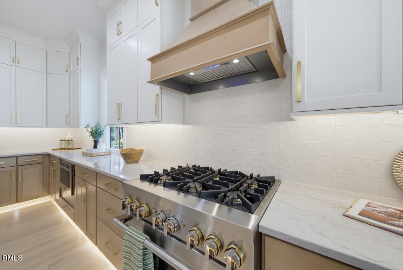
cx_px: 202
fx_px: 146
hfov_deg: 108.3
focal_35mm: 13
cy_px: 135
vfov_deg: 85.6
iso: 800
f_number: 7.1
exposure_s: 1/13
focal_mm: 13
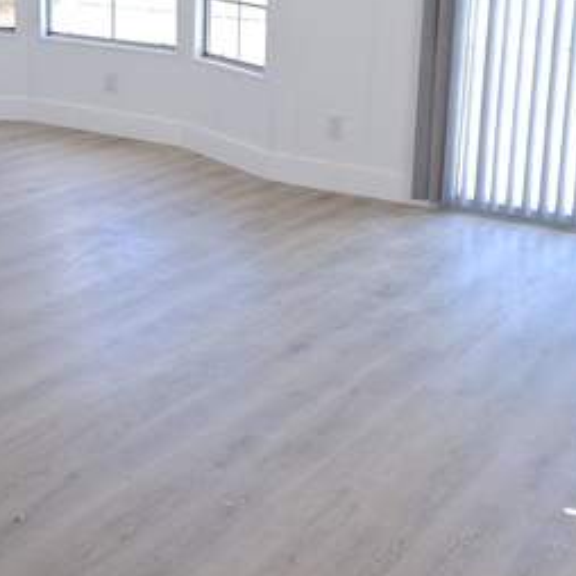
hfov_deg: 26.9
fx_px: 1205
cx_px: 281
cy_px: 154
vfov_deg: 26.6
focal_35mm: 64
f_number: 1.8
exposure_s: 1/100
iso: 50
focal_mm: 5.54
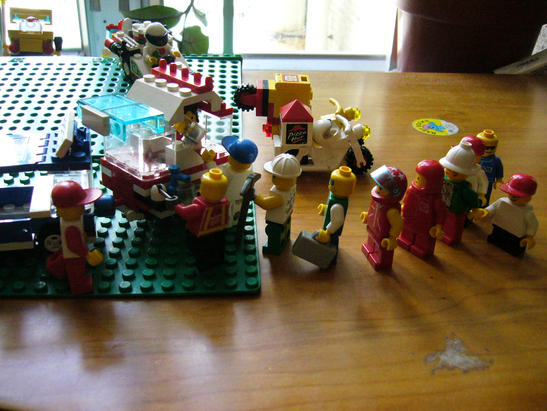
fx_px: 553
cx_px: 274
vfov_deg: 40.7
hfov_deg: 52.6
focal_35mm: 35
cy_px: 206
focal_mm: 5.8
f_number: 2.8
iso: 400
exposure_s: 1/100
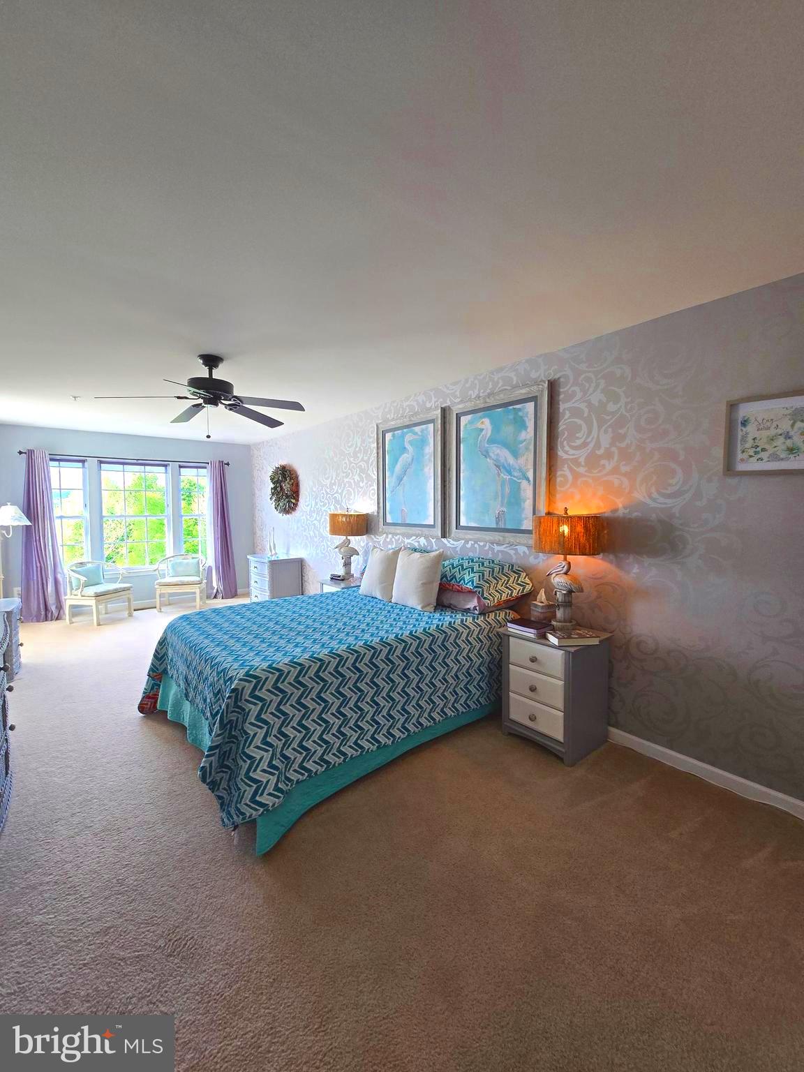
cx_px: 402
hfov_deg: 89.9
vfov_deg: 106.2
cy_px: 536
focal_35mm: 13
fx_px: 403
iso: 64
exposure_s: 1/60
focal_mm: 2.2
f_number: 2.2
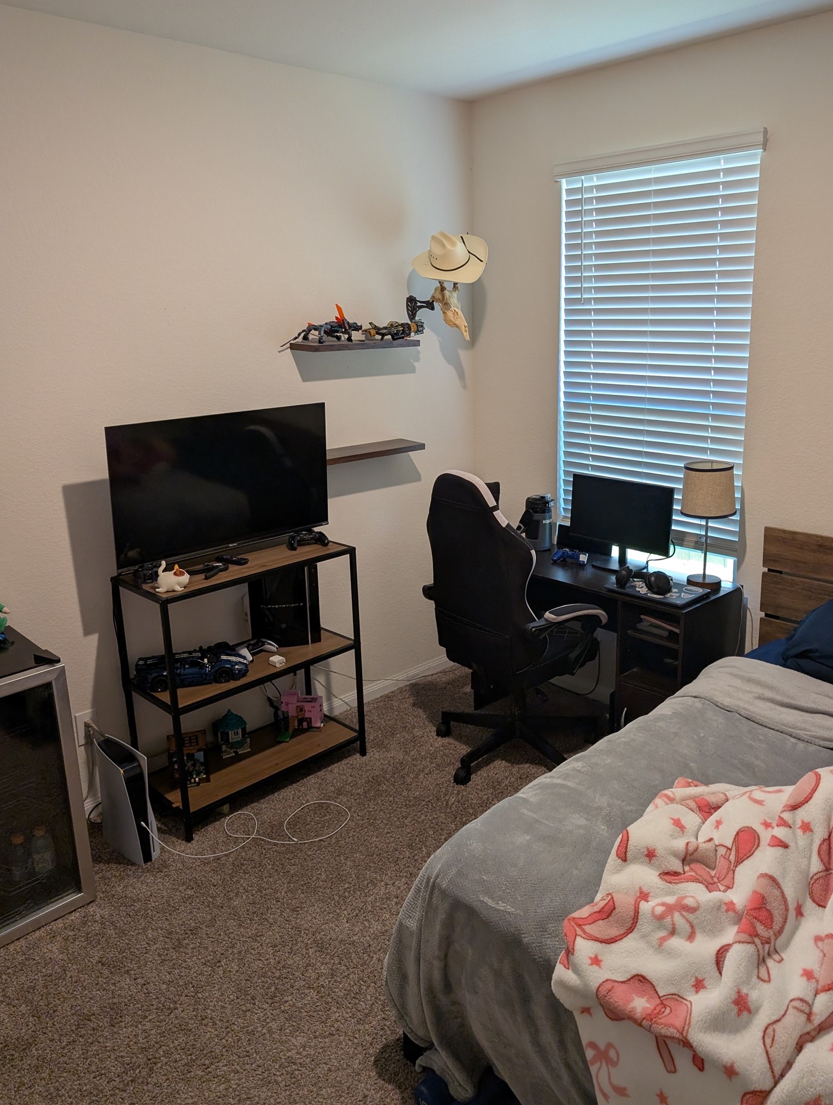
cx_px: 436
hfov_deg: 53.2
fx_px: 832
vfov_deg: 67.1
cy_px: 511
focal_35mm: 26
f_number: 1.68
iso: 226
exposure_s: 1/120
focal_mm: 6.9
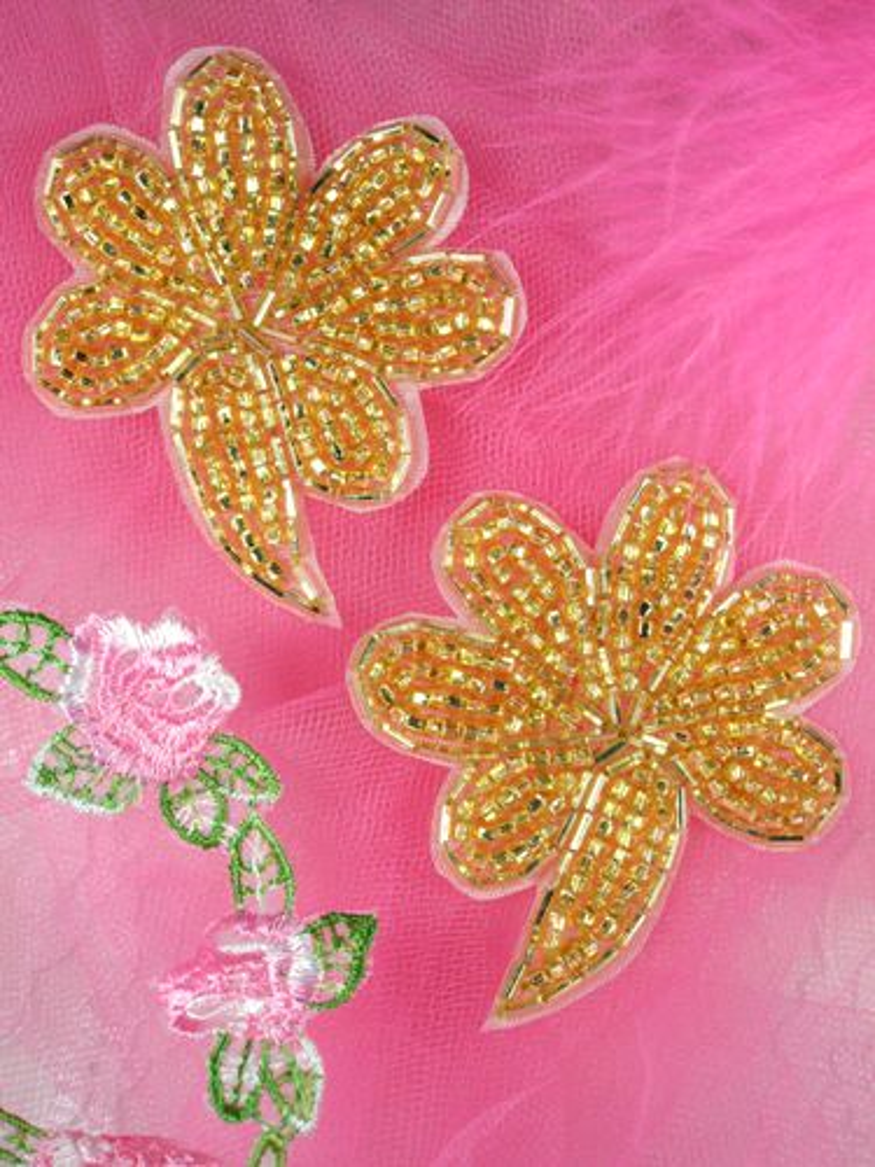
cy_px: 584
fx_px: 1550
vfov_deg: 41.2
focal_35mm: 46
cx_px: 438
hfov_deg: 31.5
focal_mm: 8.3
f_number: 4.7
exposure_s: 1/180
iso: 80
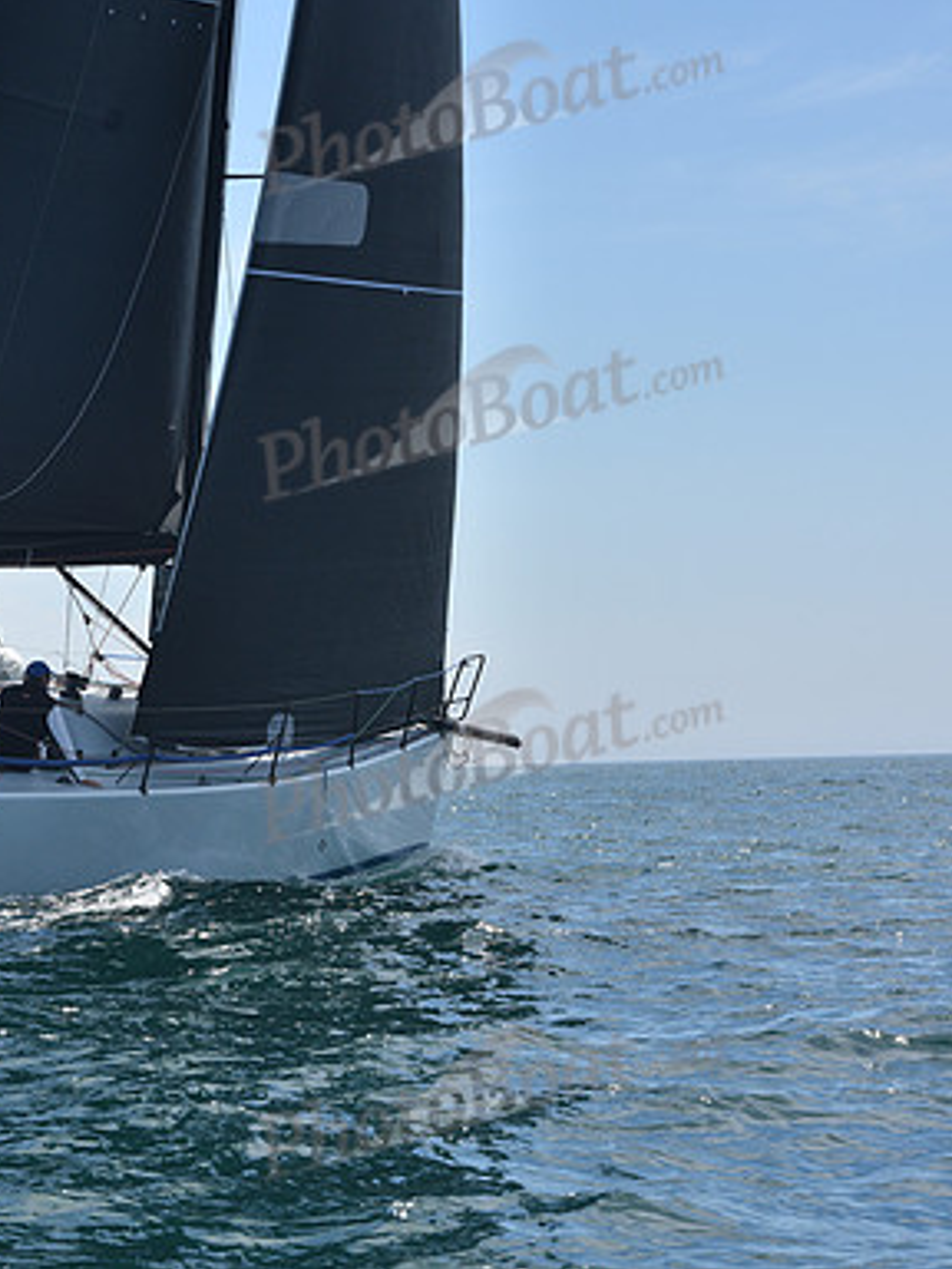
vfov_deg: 15.8
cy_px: 633
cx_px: 89
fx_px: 4584
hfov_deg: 11.8
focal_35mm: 125
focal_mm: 86
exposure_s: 1/800
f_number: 9
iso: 250
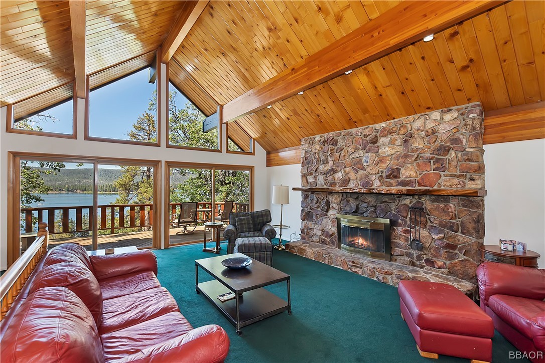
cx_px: 272
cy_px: 182
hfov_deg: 100.4
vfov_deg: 77.3
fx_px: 227
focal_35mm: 15
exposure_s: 1/30
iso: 400
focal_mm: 10
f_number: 8
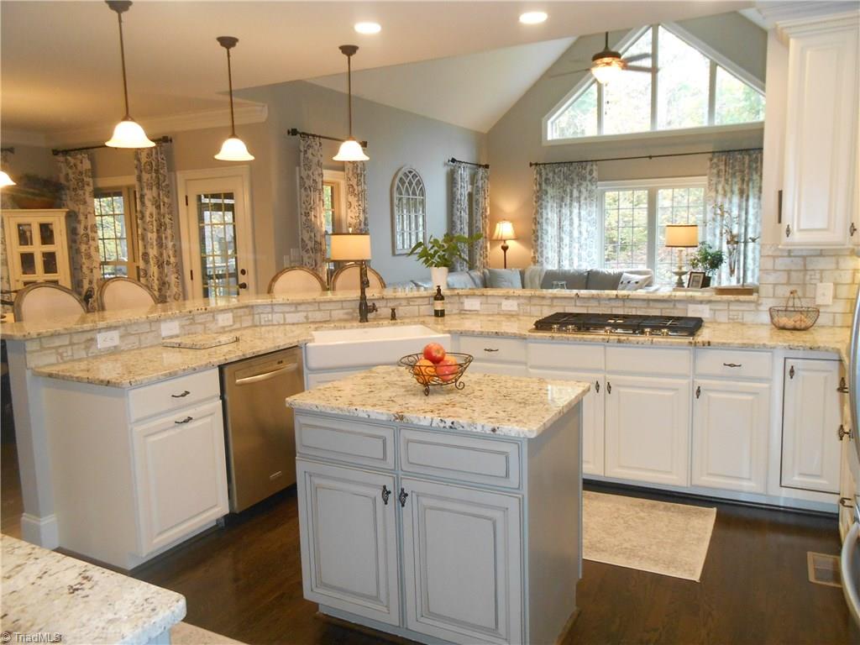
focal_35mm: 26
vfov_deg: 53.1
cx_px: 430
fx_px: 646
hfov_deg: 67.3
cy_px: 322
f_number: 3.5
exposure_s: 1/25
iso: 400
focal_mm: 4.6
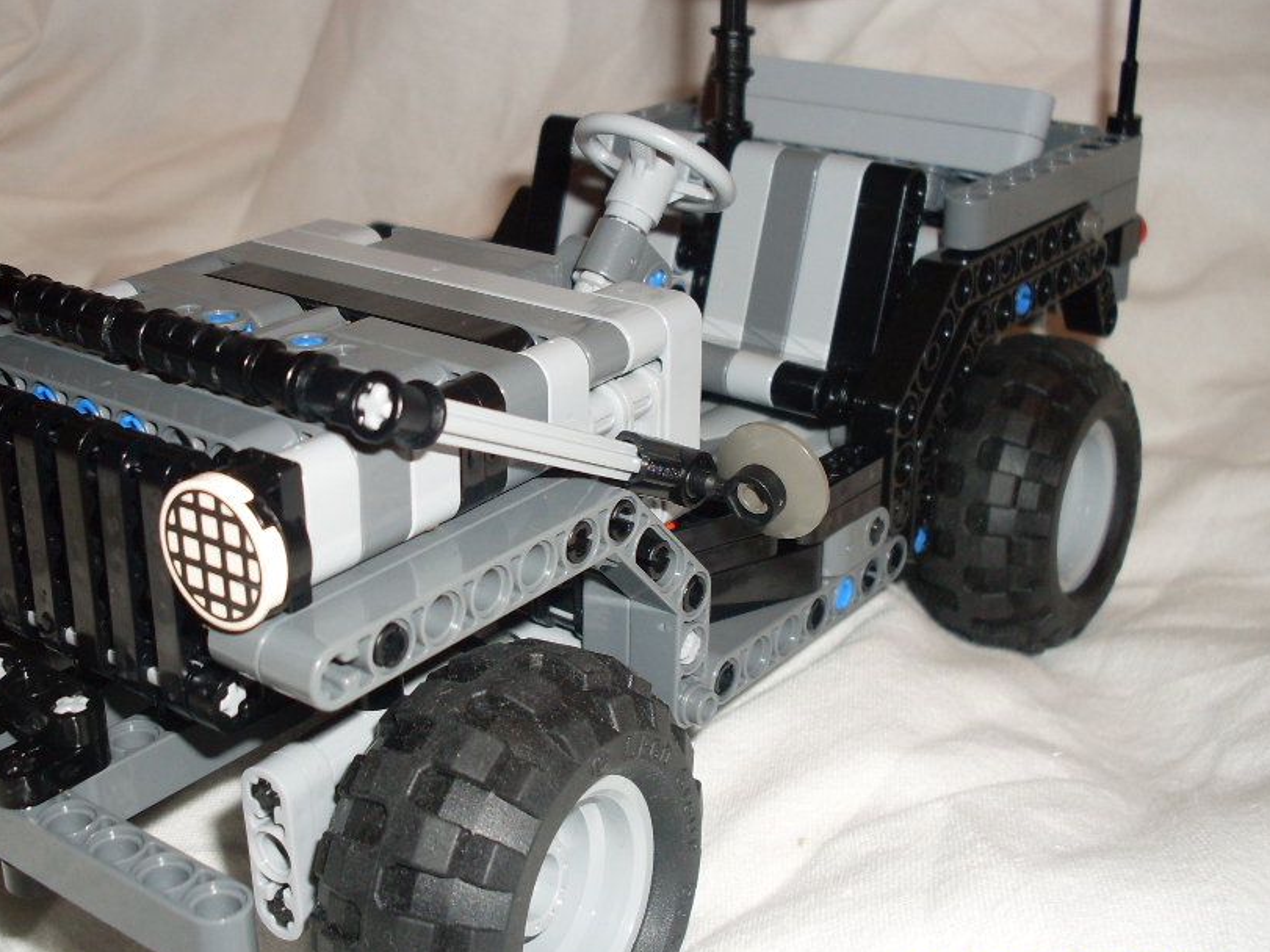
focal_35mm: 48
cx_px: 536
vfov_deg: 30.3
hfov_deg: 39.6
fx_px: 1761
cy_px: 495
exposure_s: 1/45
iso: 100
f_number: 2.8
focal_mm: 6.3
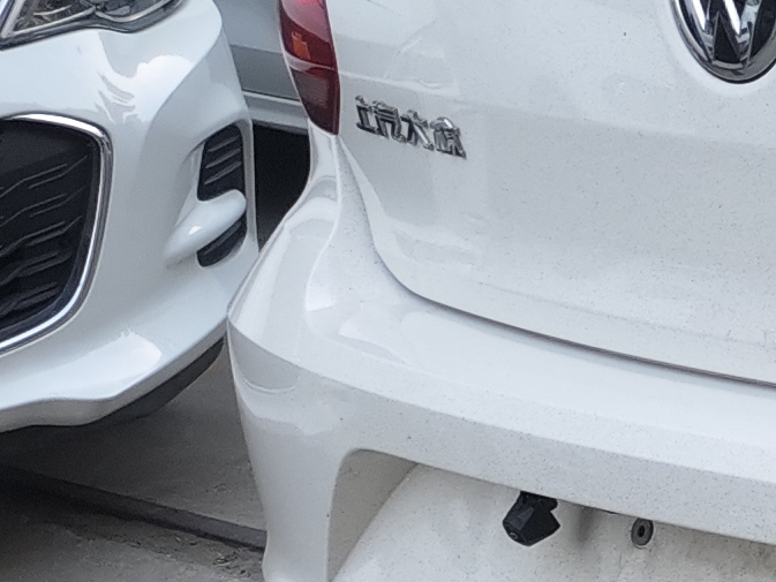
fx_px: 3139
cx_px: 2063
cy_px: 605
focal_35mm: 140
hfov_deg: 11.0
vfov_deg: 10.5
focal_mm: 5.5
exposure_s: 1/149
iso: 84
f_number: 1.75
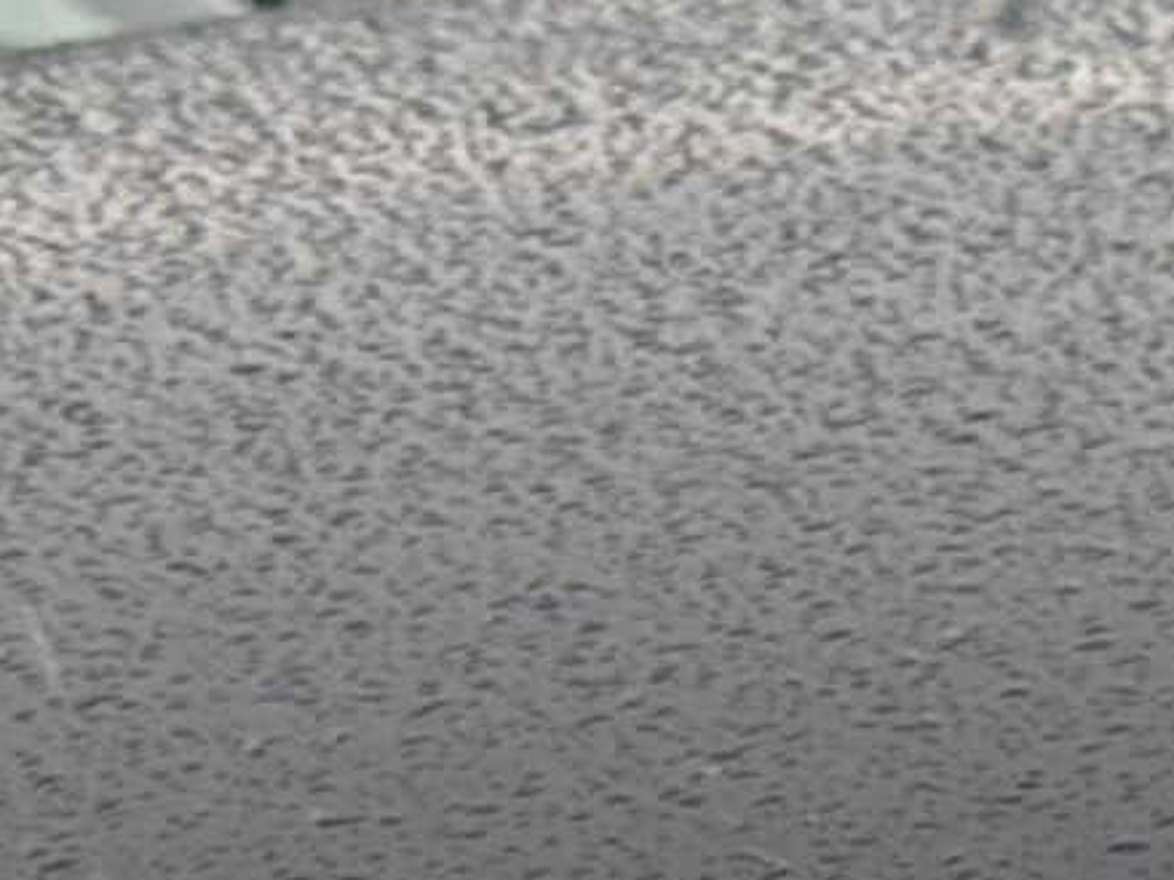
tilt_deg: -13.0
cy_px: 2247
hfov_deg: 6.5
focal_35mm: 280
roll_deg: -0.6
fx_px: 9494
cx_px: 3418
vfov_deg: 5.1
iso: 64
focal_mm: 6.76
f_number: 1.78
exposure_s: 1/975
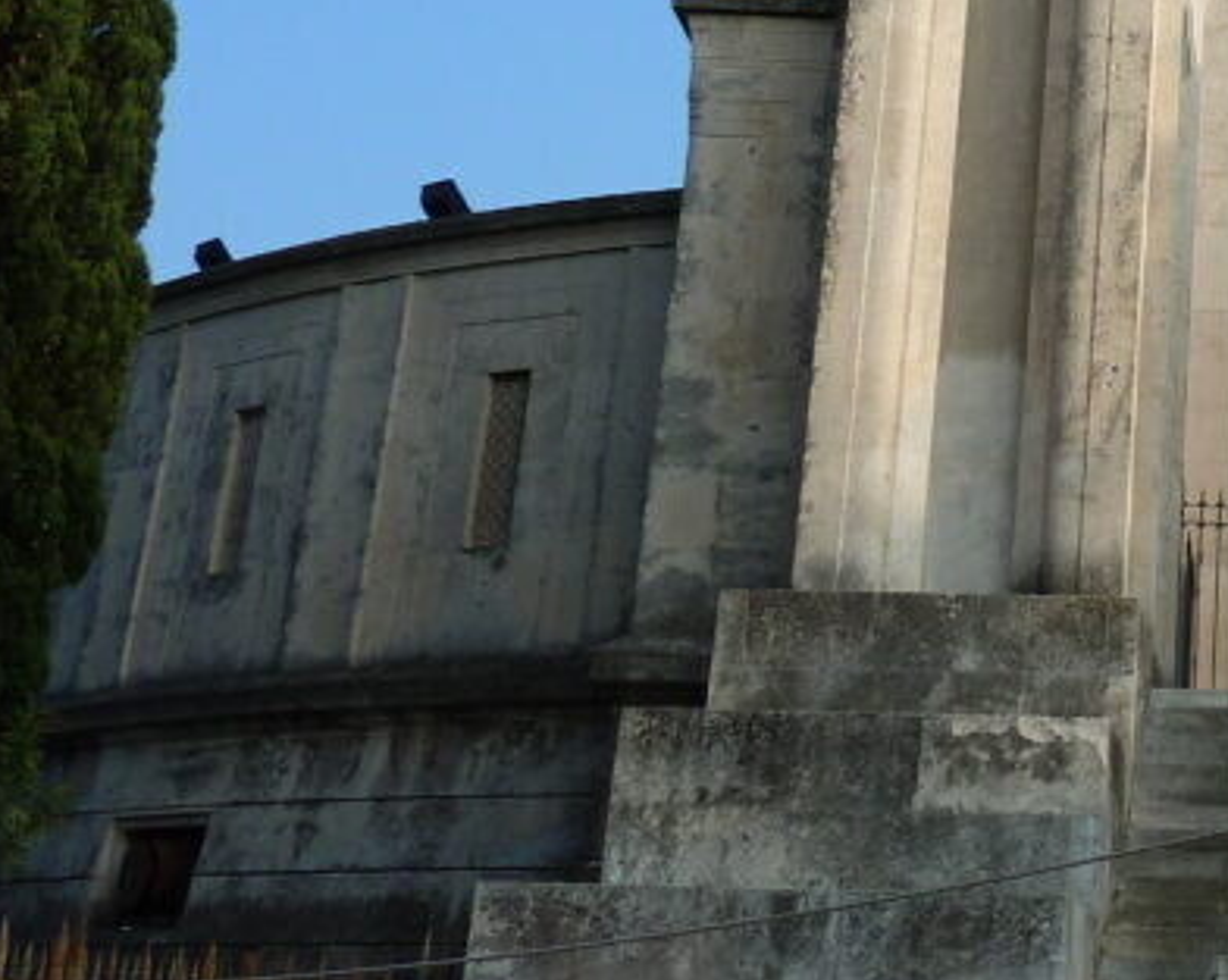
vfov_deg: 19.9
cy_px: -38
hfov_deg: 23.8
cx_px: 1416
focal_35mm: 74
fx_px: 2687
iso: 80
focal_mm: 4.7
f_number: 4
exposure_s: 1/400
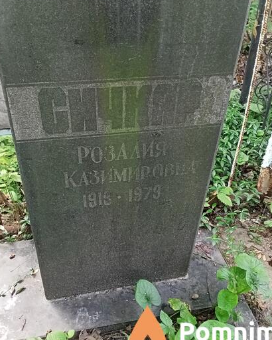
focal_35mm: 32
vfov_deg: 55.6
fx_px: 322
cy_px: 168
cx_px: 132
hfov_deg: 45.8
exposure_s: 1/33.3
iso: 619
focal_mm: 4.05
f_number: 1.8
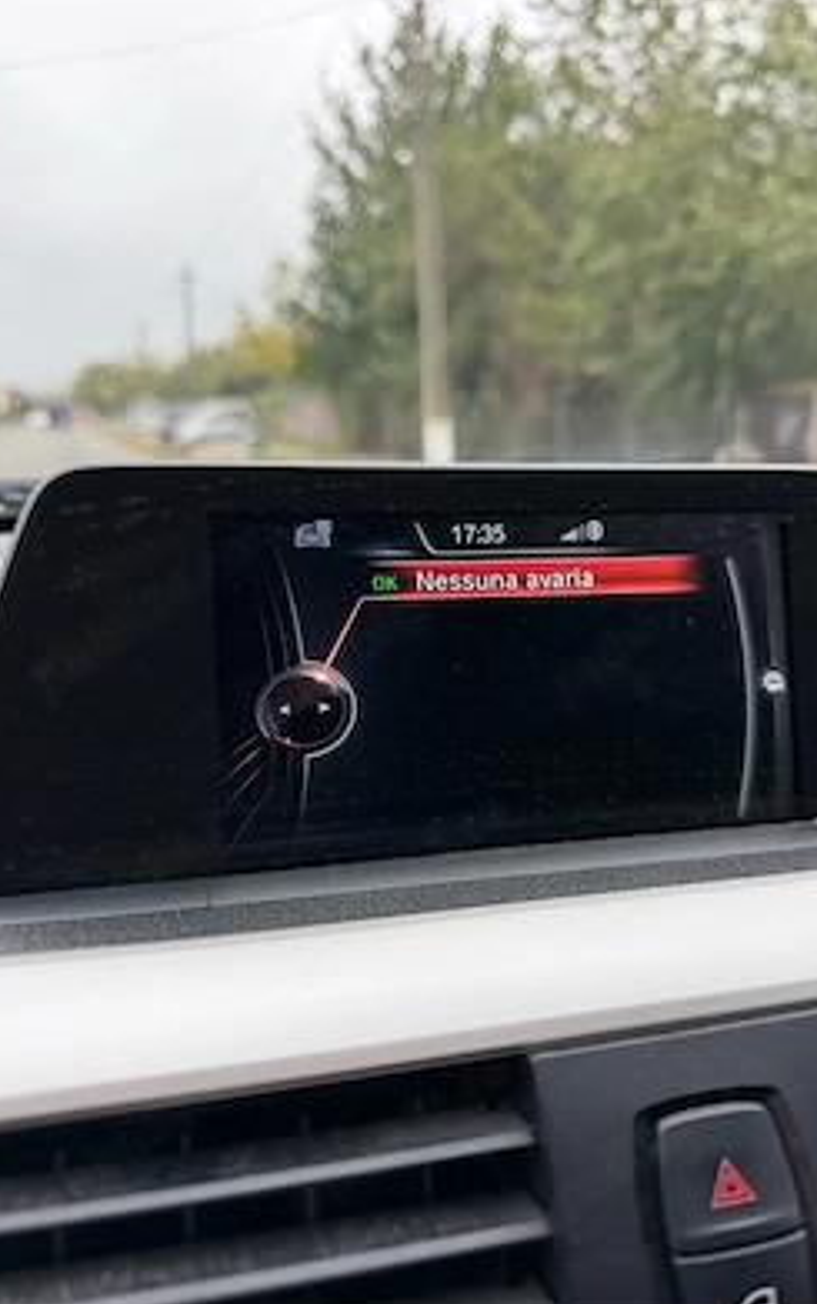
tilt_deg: -14.8
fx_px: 925
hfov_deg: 47.5
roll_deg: +1.0
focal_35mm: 26
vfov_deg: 70.4
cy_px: 657
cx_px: 467
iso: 125
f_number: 1.78
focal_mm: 6.76
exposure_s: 1/143
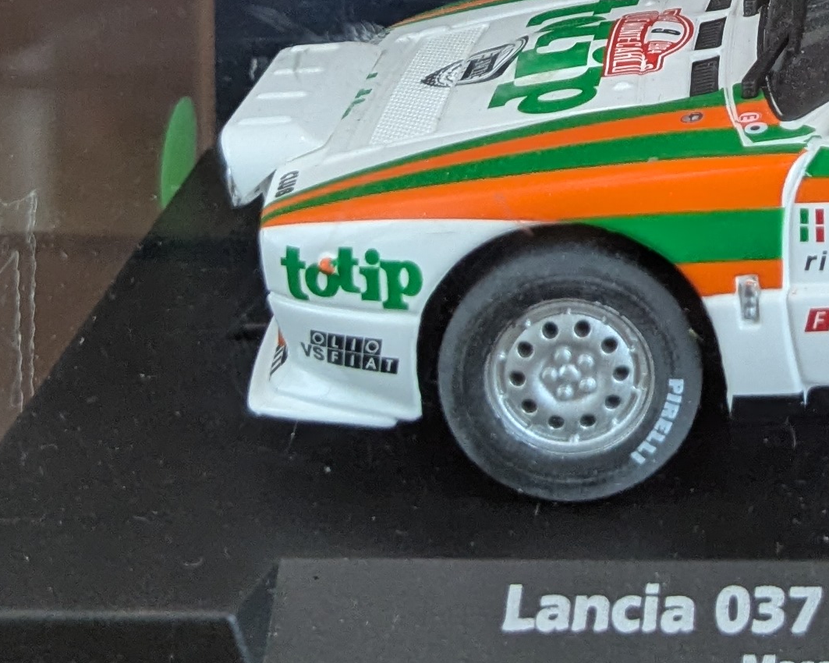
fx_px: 2453
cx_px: 940
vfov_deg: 14.1
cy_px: -421
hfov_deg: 18.4
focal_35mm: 100
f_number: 1.73
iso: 81
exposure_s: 1/33.3
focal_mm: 4.38
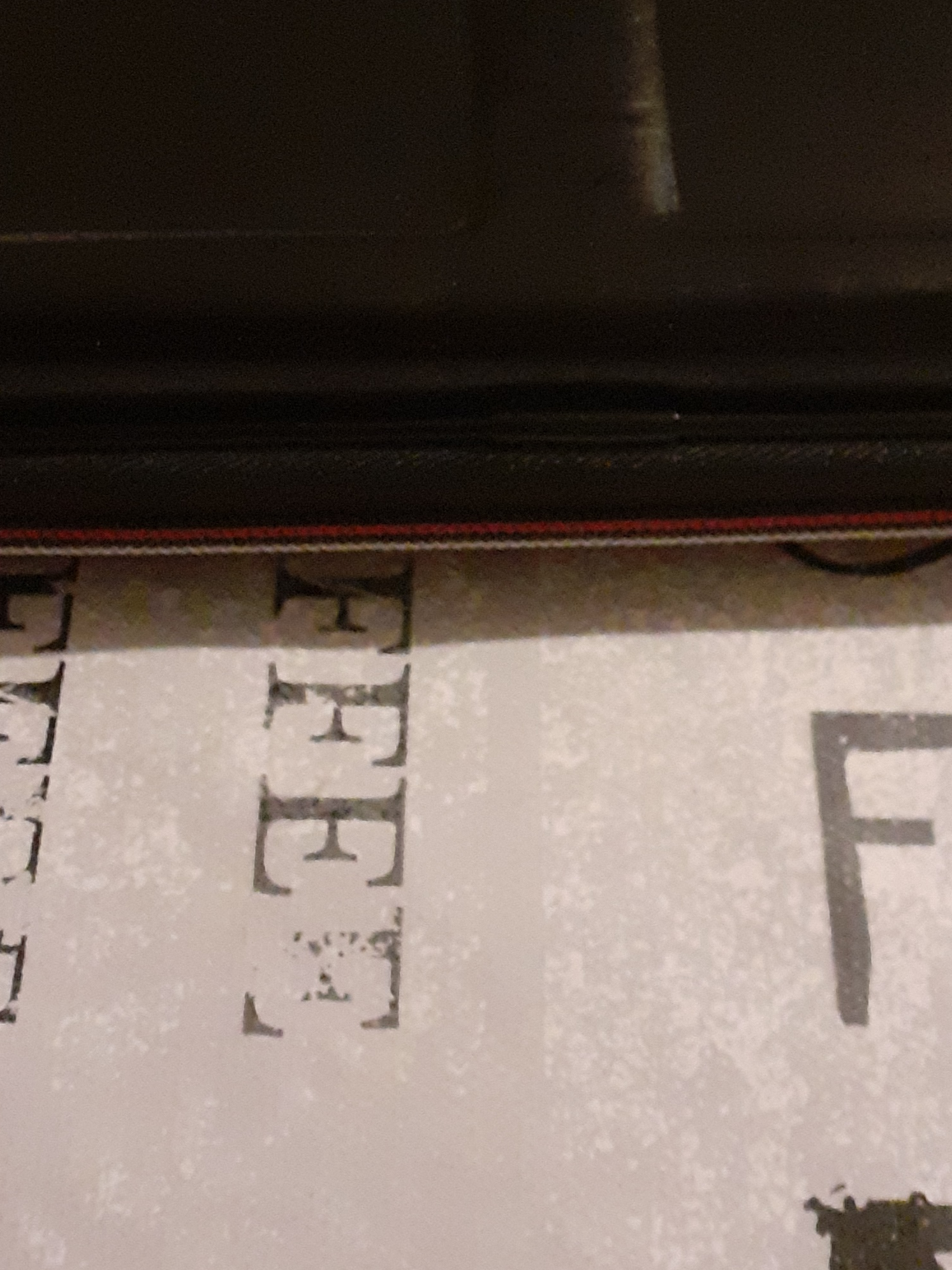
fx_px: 2053
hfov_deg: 26.1
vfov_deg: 33.3
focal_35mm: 56
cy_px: 244
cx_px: 520
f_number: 1.9
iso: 800
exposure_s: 1/20
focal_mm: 3.6
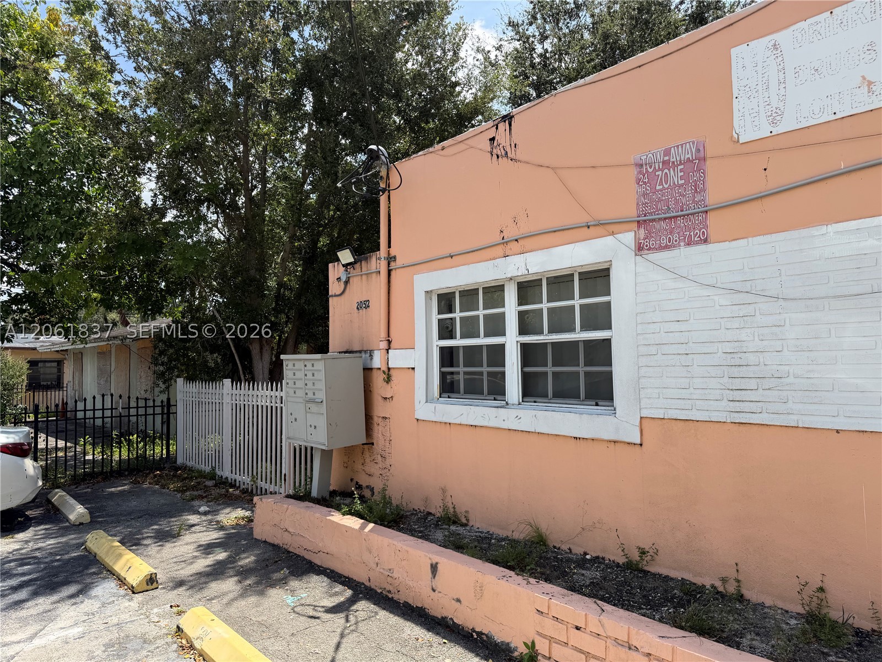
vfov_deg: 56.8
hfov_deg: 71.6
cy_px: 331
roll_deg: +1.9
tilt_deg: +5.0
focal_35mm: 24
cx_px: 441
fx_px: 612
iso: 80
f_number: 1.78
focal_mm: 6.76
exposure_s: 1/2703
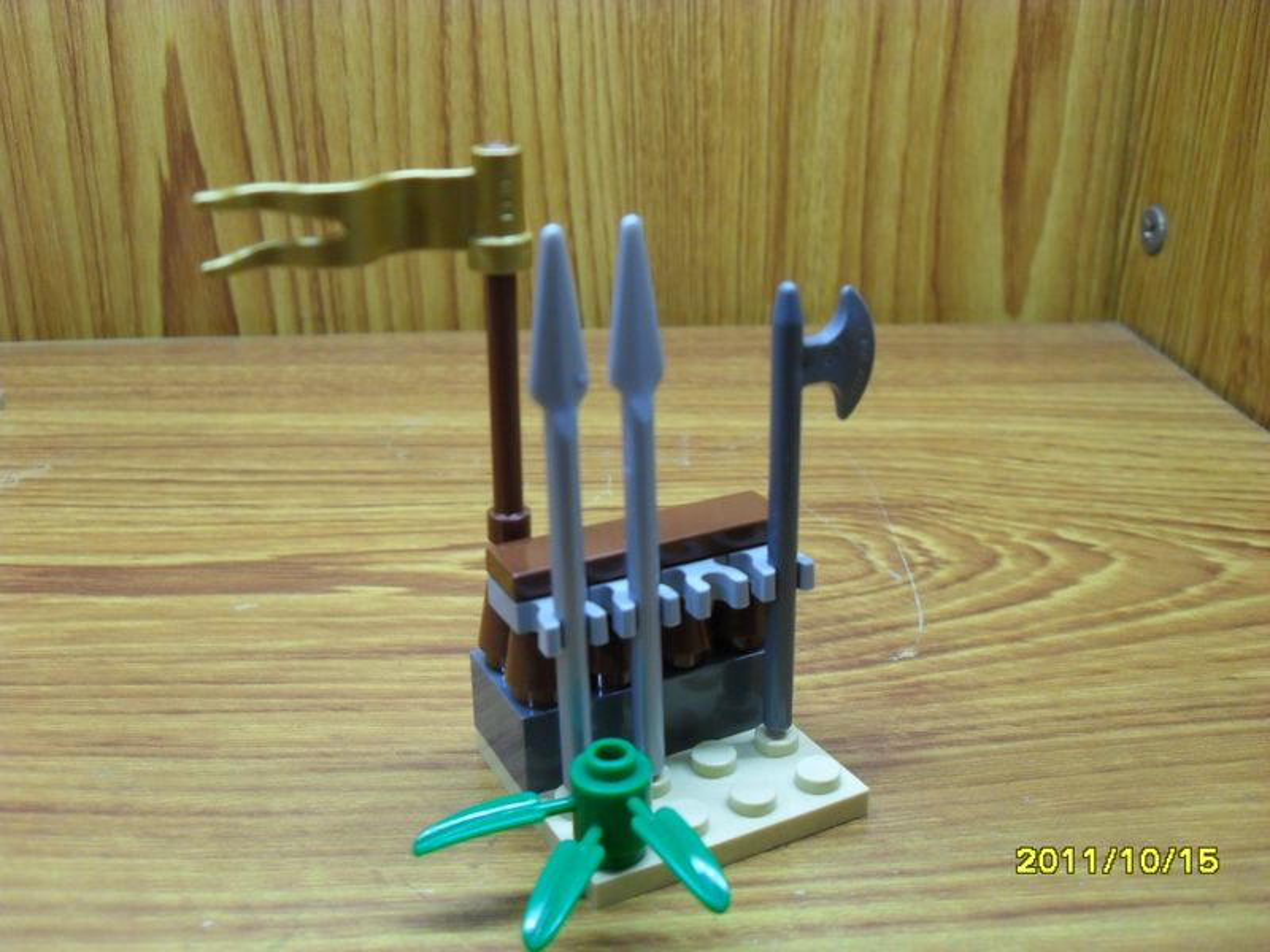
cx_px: 635
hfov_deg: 52.6
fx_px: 1284
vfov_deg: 40.7
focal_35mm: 35
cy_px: 476
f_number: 2.8
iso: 200
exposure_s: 1/20
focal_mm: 6.2
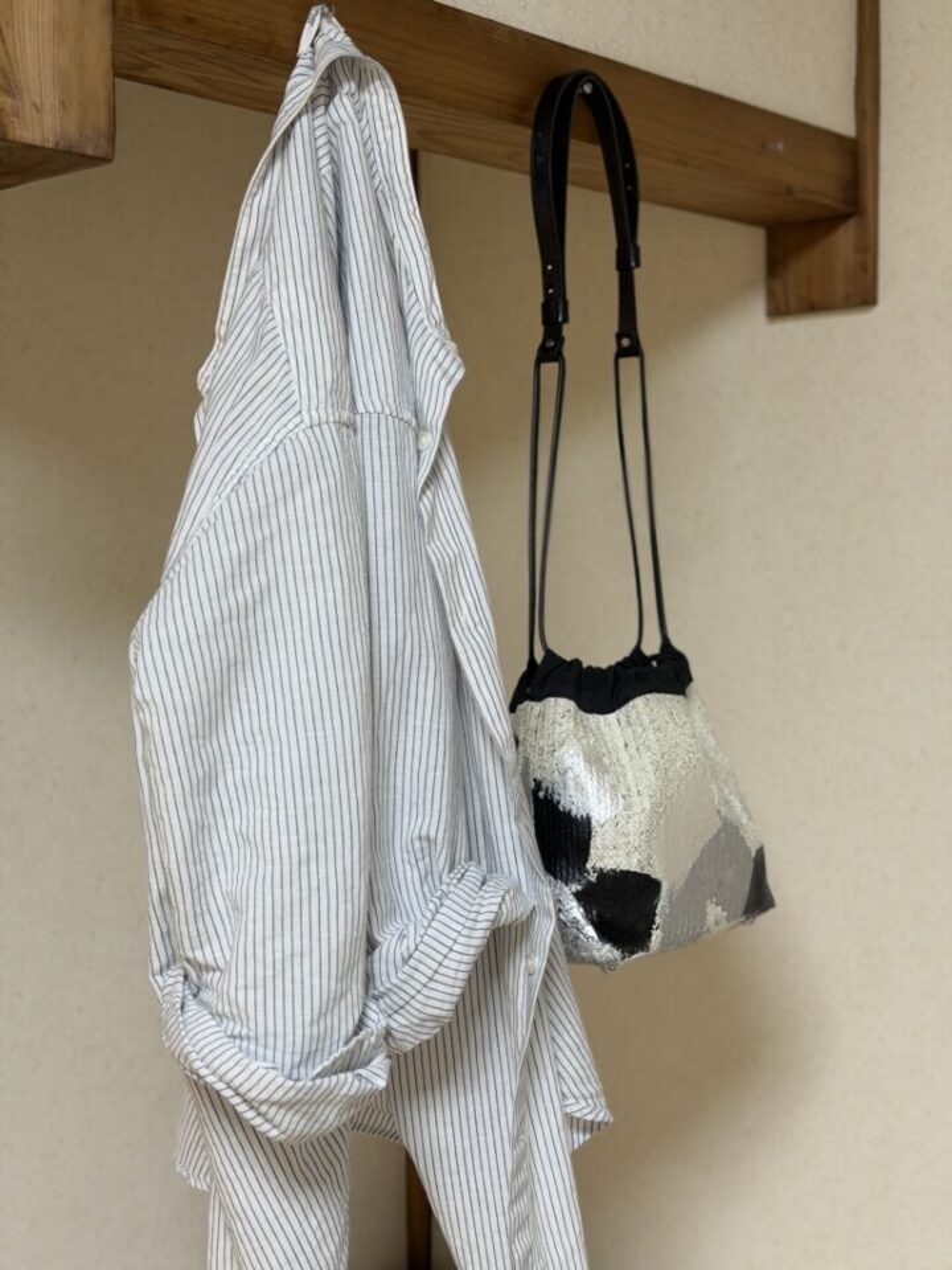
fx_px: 1760
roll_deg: +0.7
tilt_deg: -1.1
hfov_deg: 30.3
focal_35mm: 48
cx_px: 476
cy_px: 635
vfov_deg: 39.7
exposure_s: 1/56
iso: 100
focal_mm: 6.76
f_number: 1.78
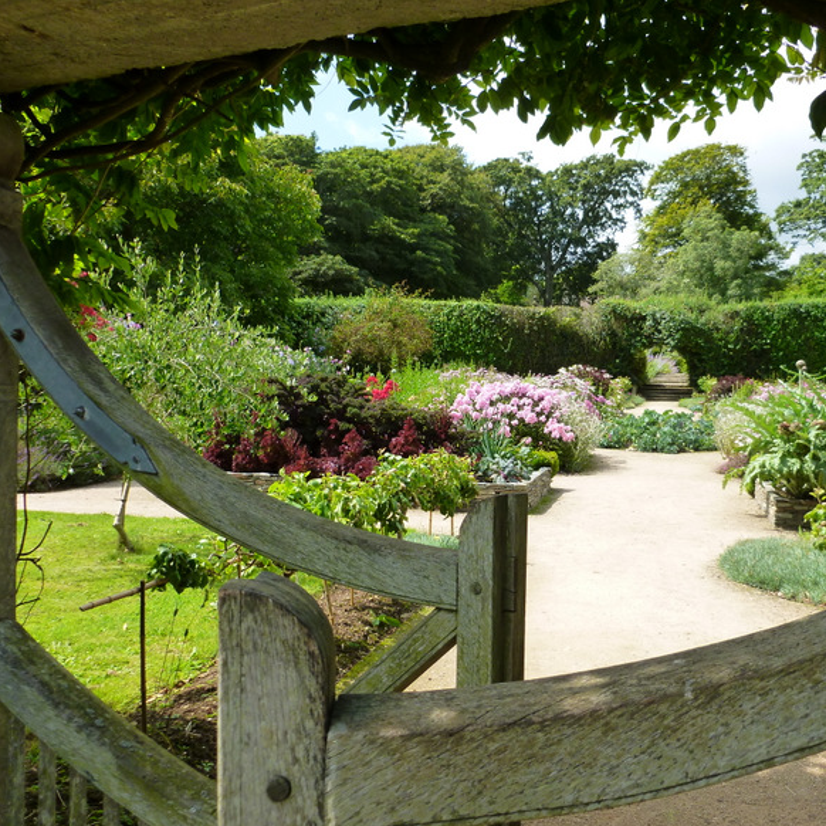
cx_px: 542
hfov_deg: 47.8
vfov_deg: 48.4
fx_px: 918
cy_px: 424
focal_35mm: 34
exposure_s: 1/400
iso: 160
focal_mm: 5
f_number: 3.3
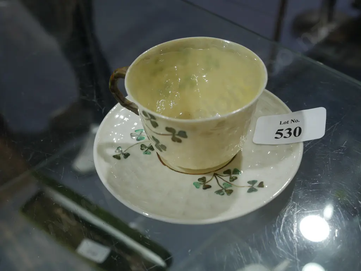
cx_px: 180
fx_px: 417
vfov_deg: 36.0
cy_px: 136
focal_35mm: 40
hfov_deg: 46.8
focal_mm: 20
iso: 200
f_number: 5
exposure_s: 1/60
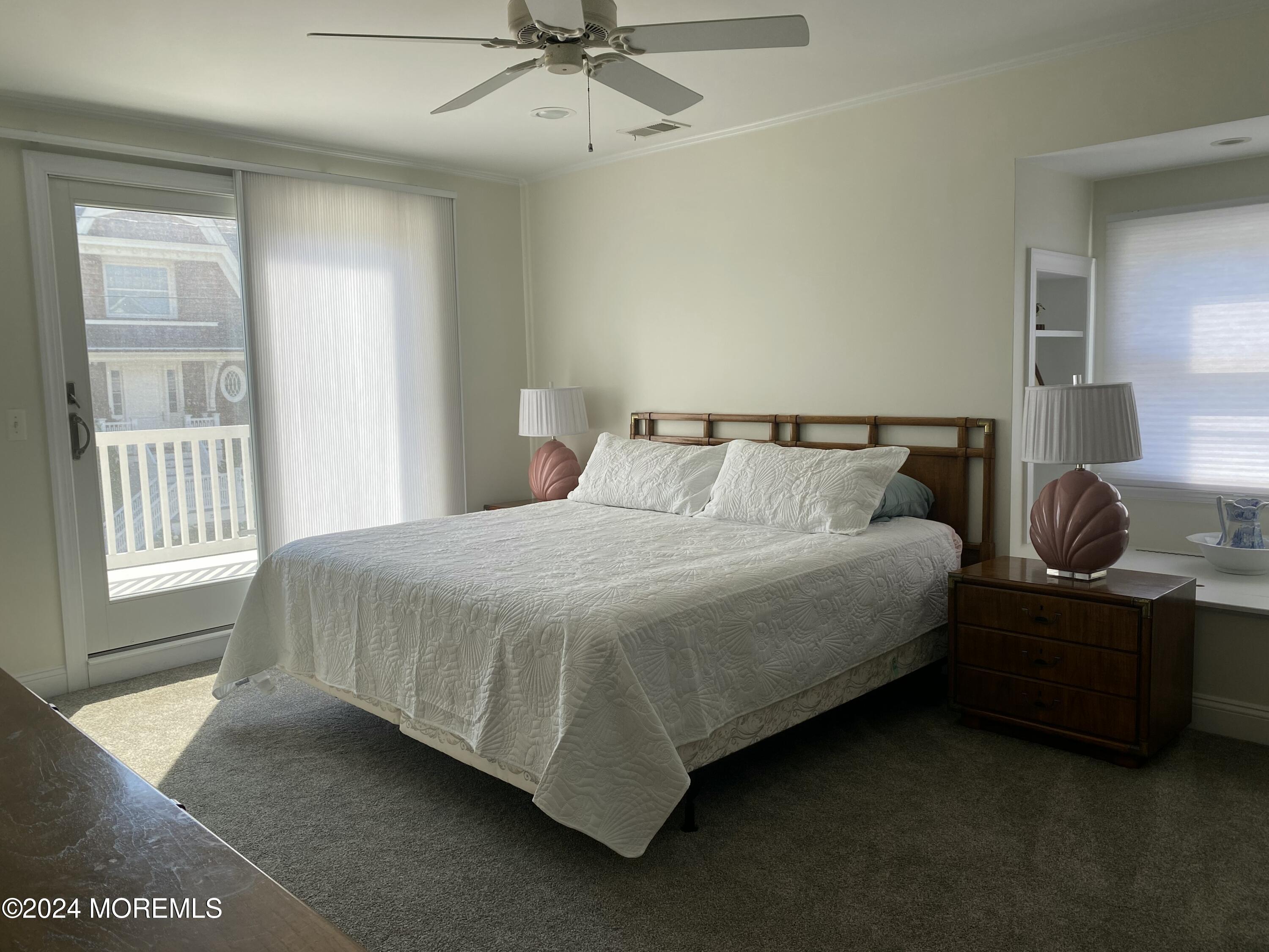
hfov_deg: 67.3
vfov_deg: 53.1
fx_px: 953
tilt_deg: -5.5
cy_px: 476
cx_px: 634
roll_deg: +1.2
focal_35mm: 26
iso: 32
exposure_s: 1/297
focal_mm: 4.25
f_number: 1.8
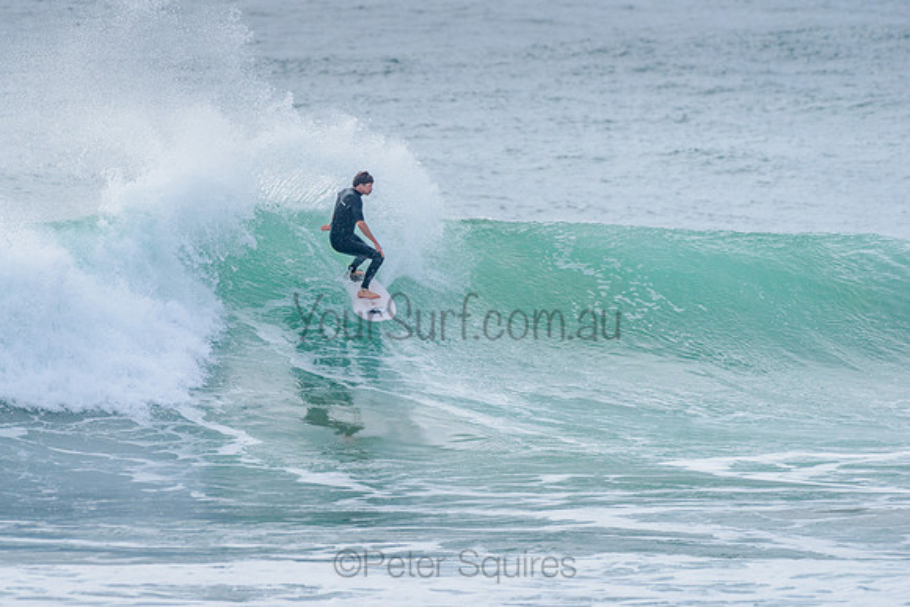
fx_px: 15480
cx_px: 353
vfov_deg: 2.2
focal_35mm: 612
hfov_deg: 3.4
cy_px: 249
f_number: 5.6
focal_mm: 500
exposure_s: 1/2000
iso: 450
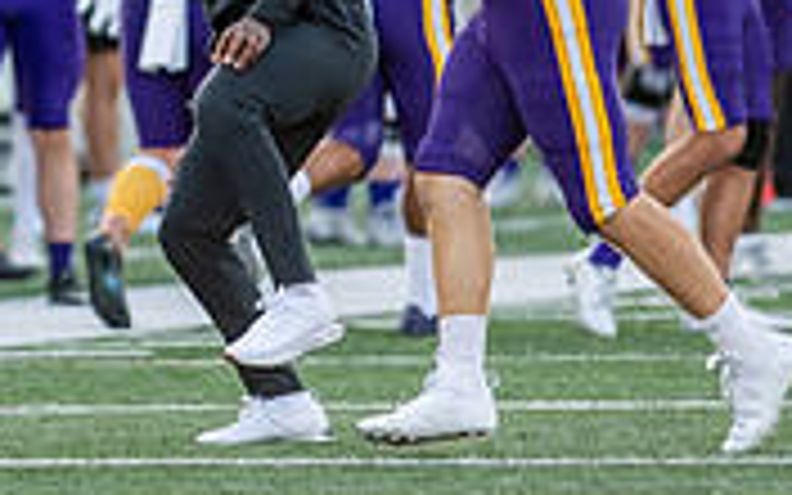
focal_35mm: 1009
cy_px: -2
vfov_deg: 1.3
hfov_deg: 2.1
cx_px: -4
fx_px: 21779
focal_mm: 300
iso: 800
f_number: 3.2
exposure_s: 1/1250
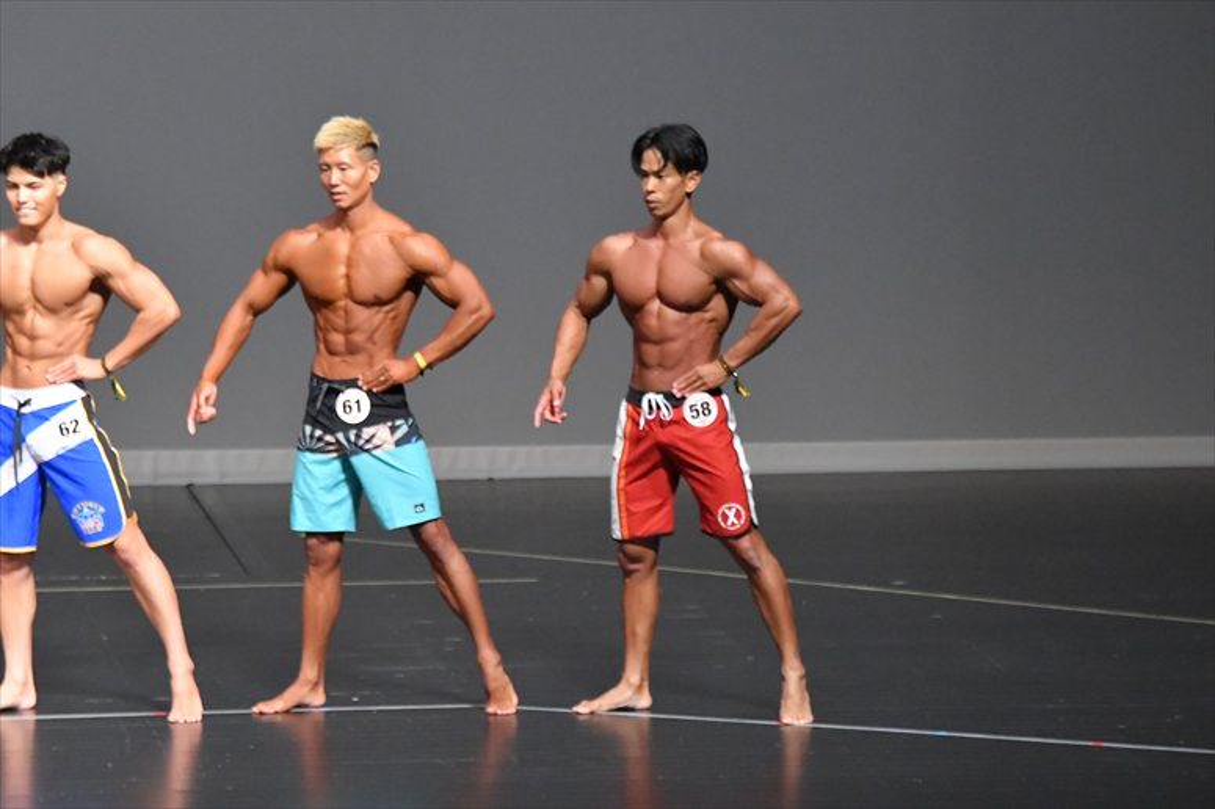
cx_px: 608
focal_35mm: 285
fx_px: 9614
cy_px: 404
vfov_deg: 4.8
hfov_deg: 7.2
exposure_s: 1/400
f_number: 5.6
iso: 10000
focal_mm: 190
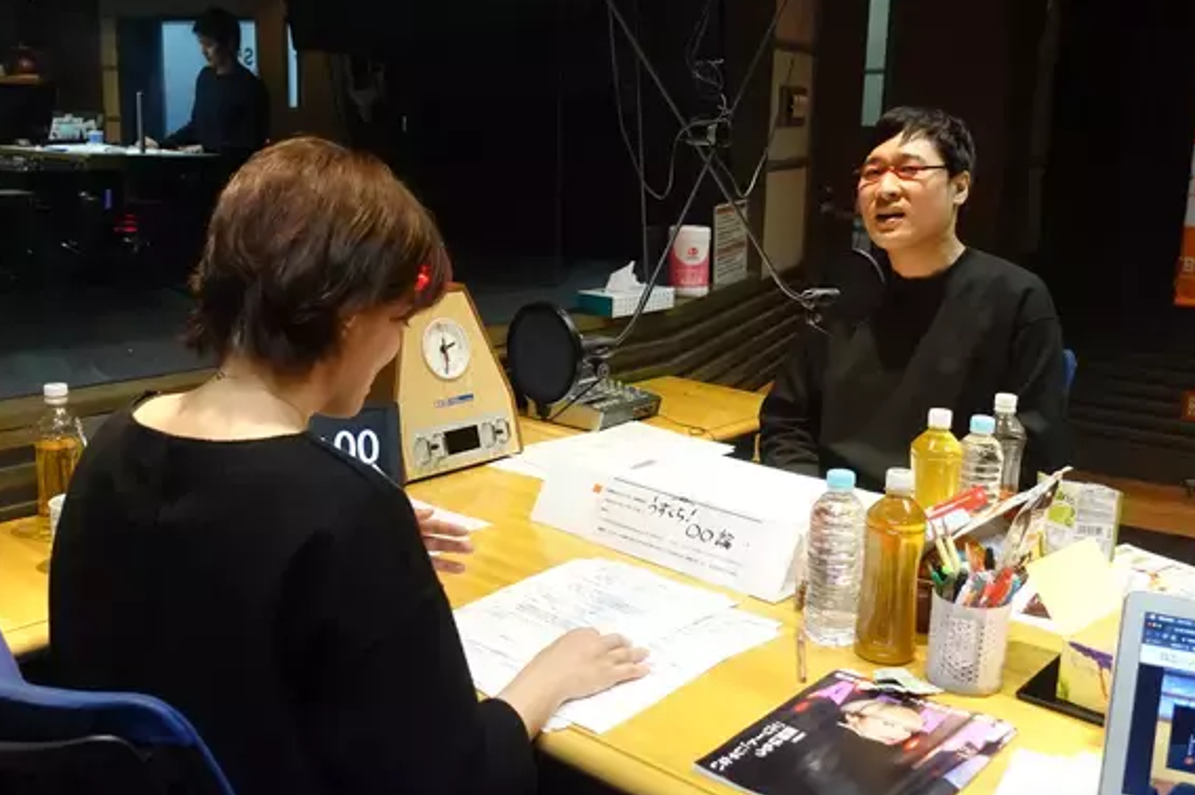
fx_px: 1227
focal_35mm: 37
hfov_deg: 51.9
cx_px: 574
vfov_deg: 35.9
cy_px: 383
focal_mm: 12.99
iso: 2500
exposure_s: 1/250
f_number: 2.8
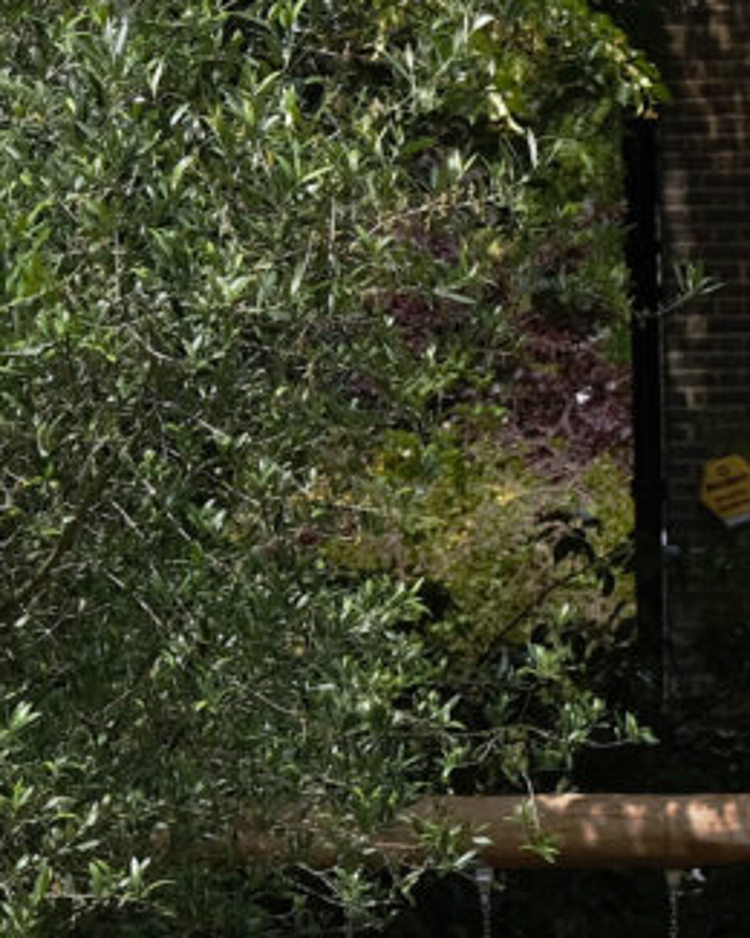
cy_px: 1423
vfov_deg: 5.7
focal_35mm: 333
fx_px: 9240
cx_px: 1122
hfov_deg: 4.6
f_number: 8
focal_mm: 50
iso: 80
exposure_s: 1/125
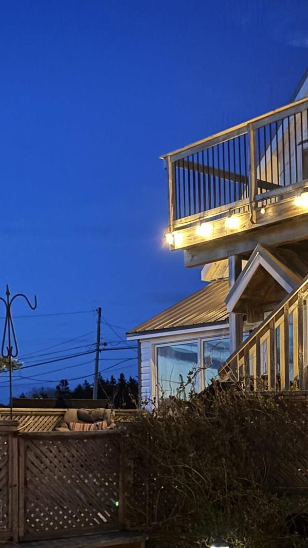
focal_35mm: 58
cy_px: 427
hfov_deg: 20.6
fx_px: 842
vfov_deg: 35.0
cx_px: 221
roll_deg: +0.1
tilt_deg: +0.3
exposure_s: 1/9
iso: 1250
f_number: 1.6
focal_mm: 5.96
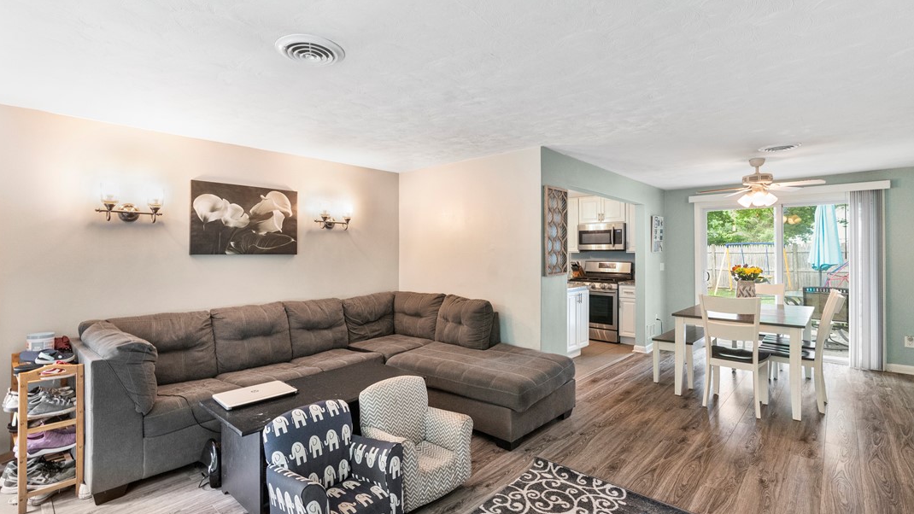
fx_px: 412
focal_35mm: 17
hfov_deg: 95.9
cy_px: 252
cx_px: 454
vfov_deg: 63.9
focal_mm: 16
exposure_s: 1/160
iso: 3200
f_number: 7.1
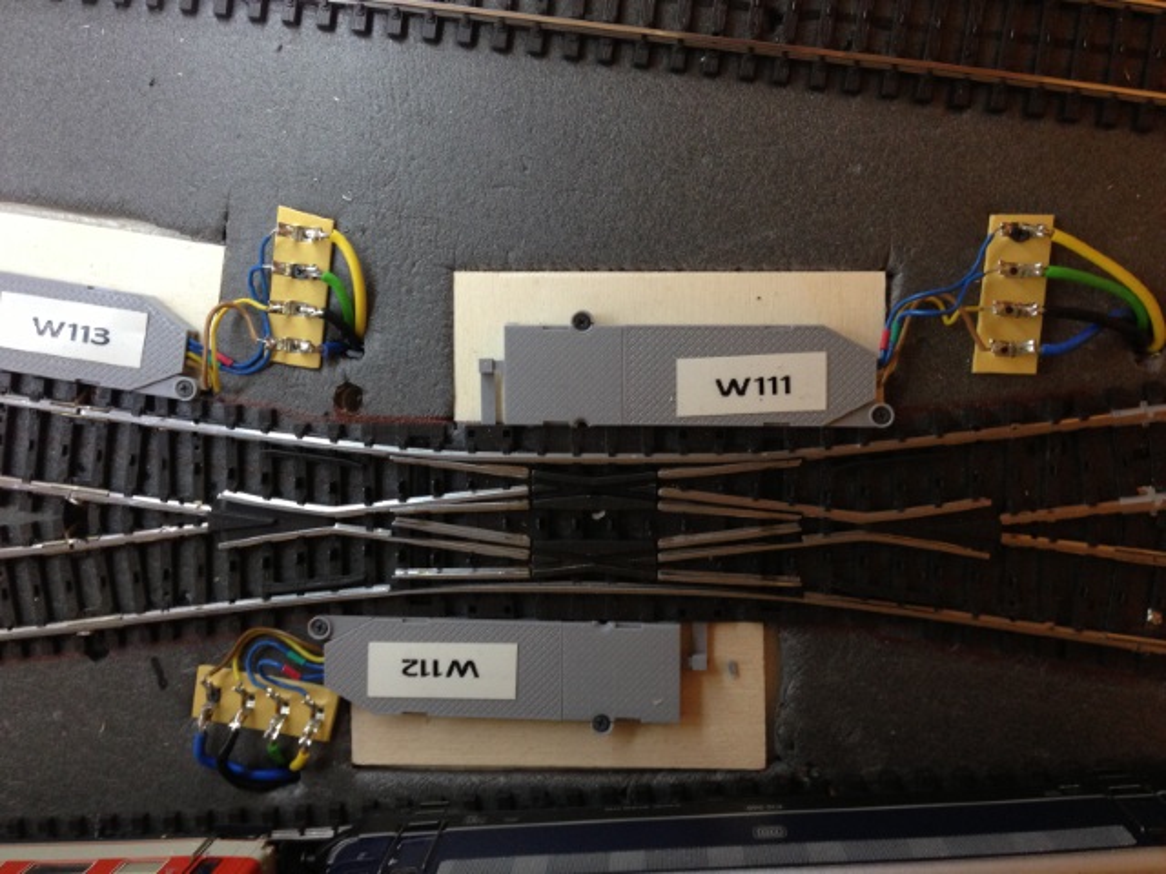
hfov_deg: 55.4
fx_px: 1112
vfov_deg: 42.9
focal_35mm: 33
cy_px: 437
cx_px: 583
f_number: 2.4
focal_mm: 4.13
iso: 160
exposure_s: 1/20
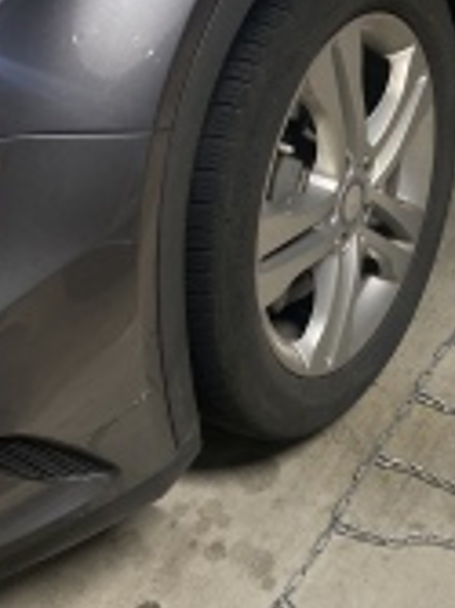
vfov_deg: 33.8
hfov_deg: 25.0
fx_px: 1000
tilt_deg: -51.2
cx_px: 389
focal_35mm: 57
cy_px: 346
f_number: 1.8
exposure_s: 1/40
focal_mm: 4.25
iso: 500
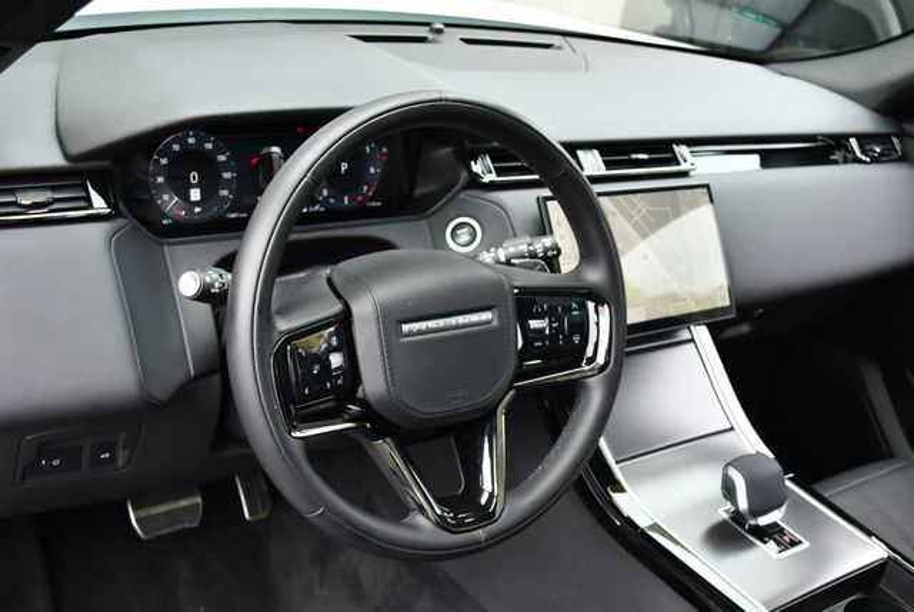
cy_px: 306
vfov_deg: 30.6
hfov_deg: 44.5
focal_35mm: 44
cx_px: 457
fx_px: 1118
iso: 400
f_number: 4
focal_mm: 22
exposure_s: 1/250
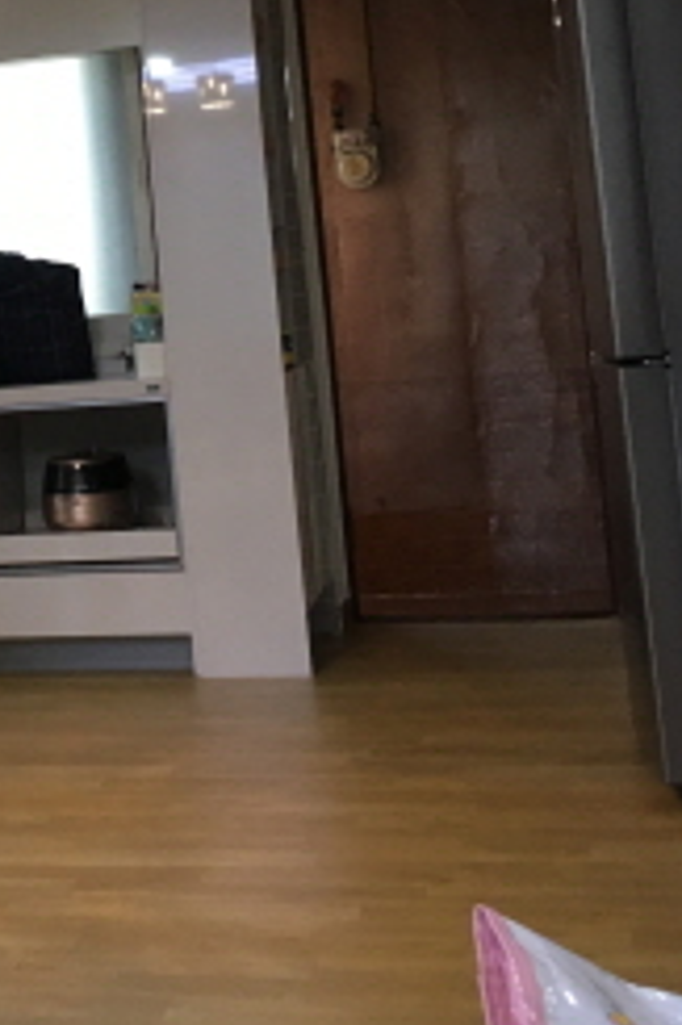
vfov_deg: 28.8
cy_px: 255
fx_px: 1963
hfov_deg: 18.4
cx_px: -201
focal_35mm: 69
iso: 40
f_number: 2.2
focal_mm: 4.15
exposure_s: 1/30
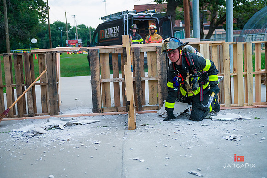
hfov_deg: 43.6
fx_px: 334
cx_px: 134
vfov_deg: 29.8
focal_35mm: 45
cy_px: 89
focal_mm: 45
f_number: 3.2
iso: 1600
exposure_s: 1/200
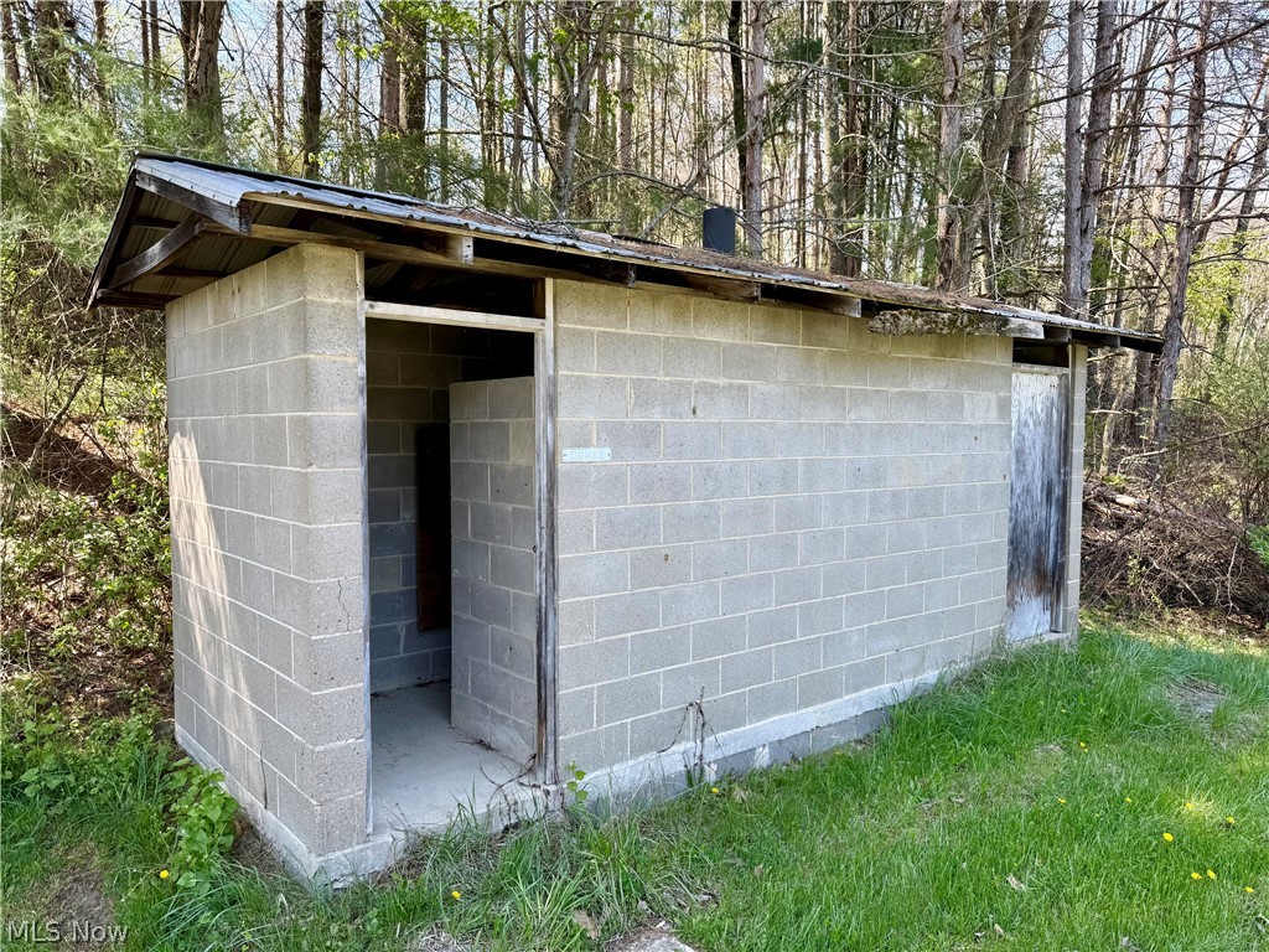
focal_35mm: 24
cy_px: 476
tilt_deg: -1.9
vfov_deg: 56.8
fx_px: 880
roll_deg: +0.3
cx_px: 634
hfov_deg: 71.6
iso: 80
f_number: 1.78
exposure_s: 1/494
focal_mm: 6.76
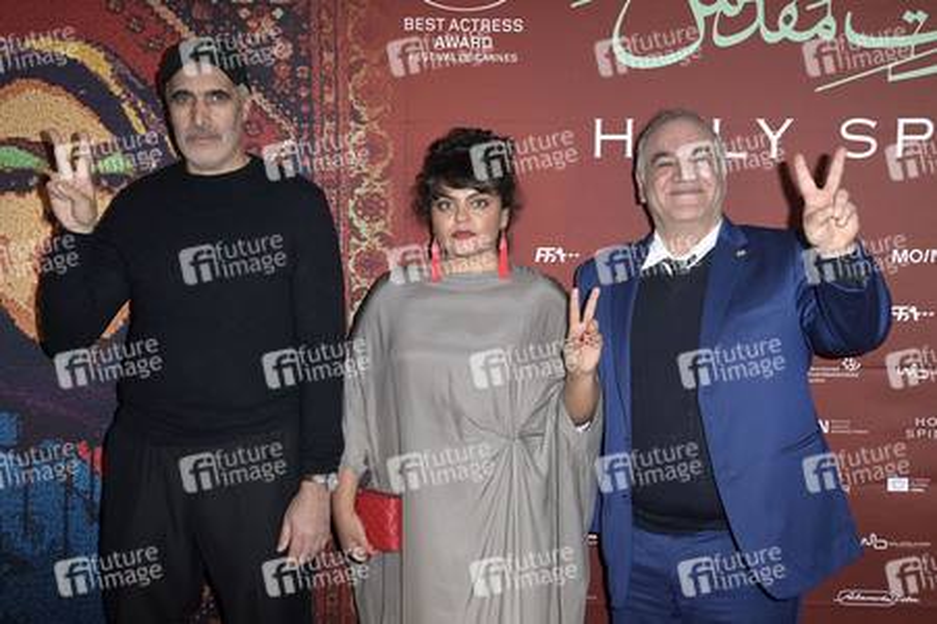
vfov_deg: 26.0
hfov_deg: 38.2
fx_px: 1352
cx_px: 468
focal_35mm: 52
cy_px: 312
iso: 400
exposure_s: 1/250
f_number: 5.6
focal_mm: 52
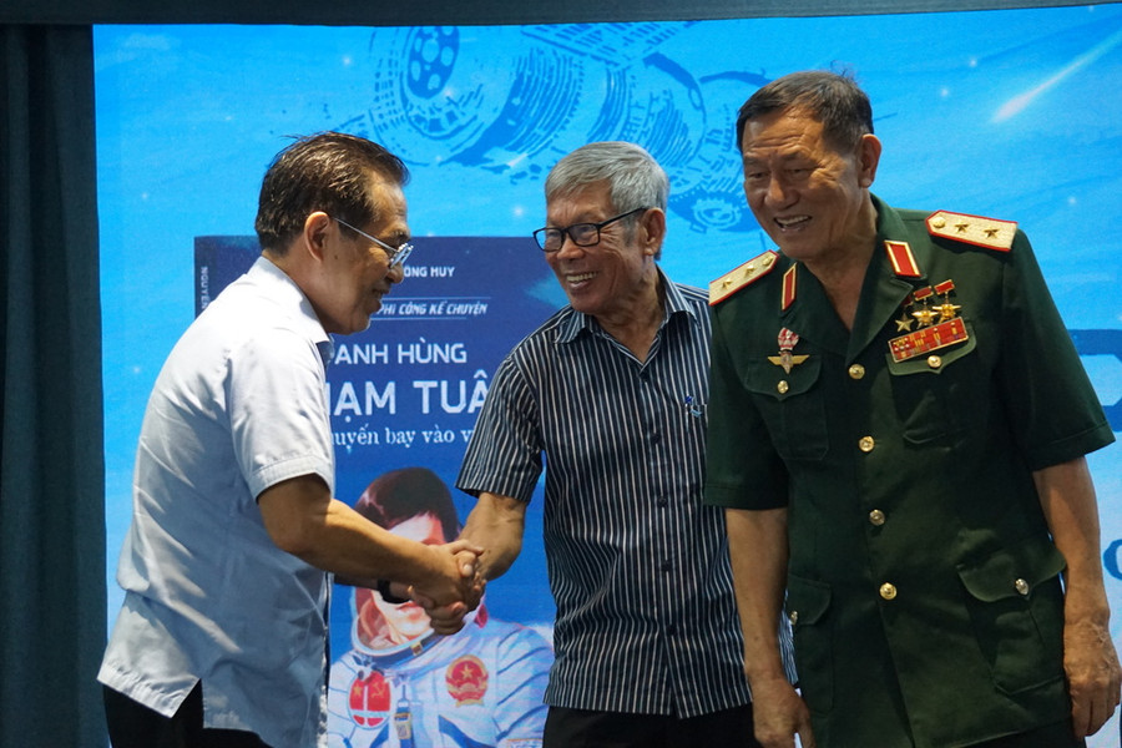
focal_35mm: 118
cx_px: 561
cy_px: 374
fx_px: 3693
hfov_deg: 17.3
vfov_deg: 11.6
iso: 2000
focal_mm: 79
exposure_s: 1/160
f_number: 5
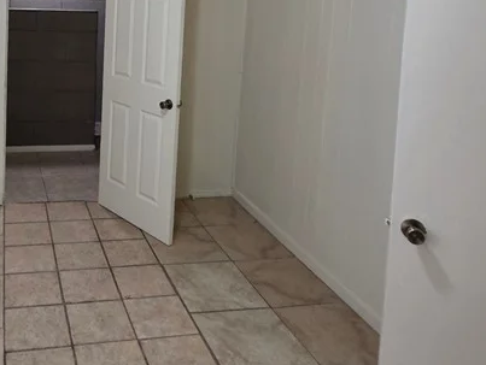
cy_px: 33
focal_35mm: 33
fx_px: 464
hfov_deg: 51.2
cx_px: 84
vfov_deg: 39.7
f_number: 1.9
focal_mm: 2.2
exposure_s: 1/60
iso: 250
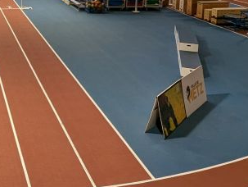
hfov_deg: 31.1
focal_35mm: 54
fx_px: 387
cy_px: -8
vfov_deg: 25.5
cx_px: -32
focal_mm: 2.35
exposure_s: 1/120
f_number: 2.2
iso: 44
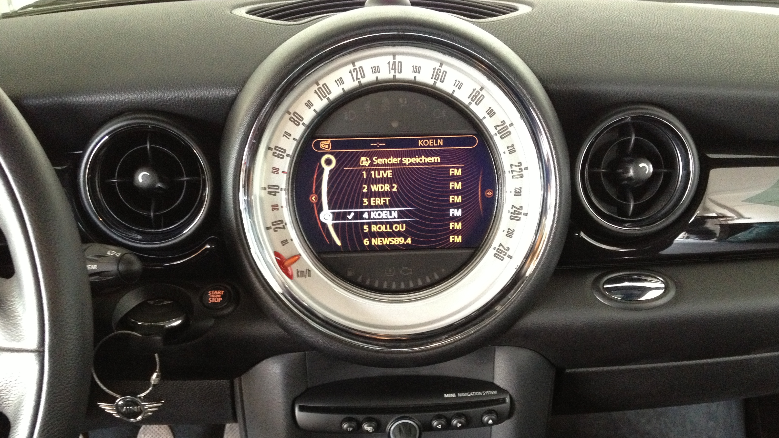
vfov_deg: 30.2
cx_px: 397
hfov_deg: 51.6
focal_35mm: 39
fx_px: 806
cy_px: 288
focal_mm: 4.28
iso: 320
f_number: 2.4
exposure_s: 1/20
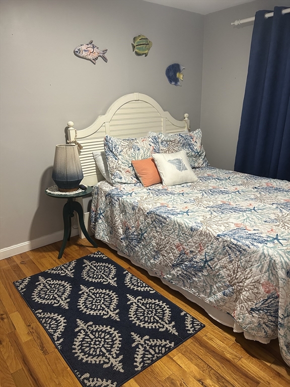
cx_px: 145
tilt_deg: -19.0
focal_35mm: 26
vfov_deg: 67.3
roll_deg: +1.4
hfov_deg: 53.1
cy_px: 194
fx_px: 290
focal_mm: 5.7
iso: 200
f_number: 1.5
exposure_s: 1/60
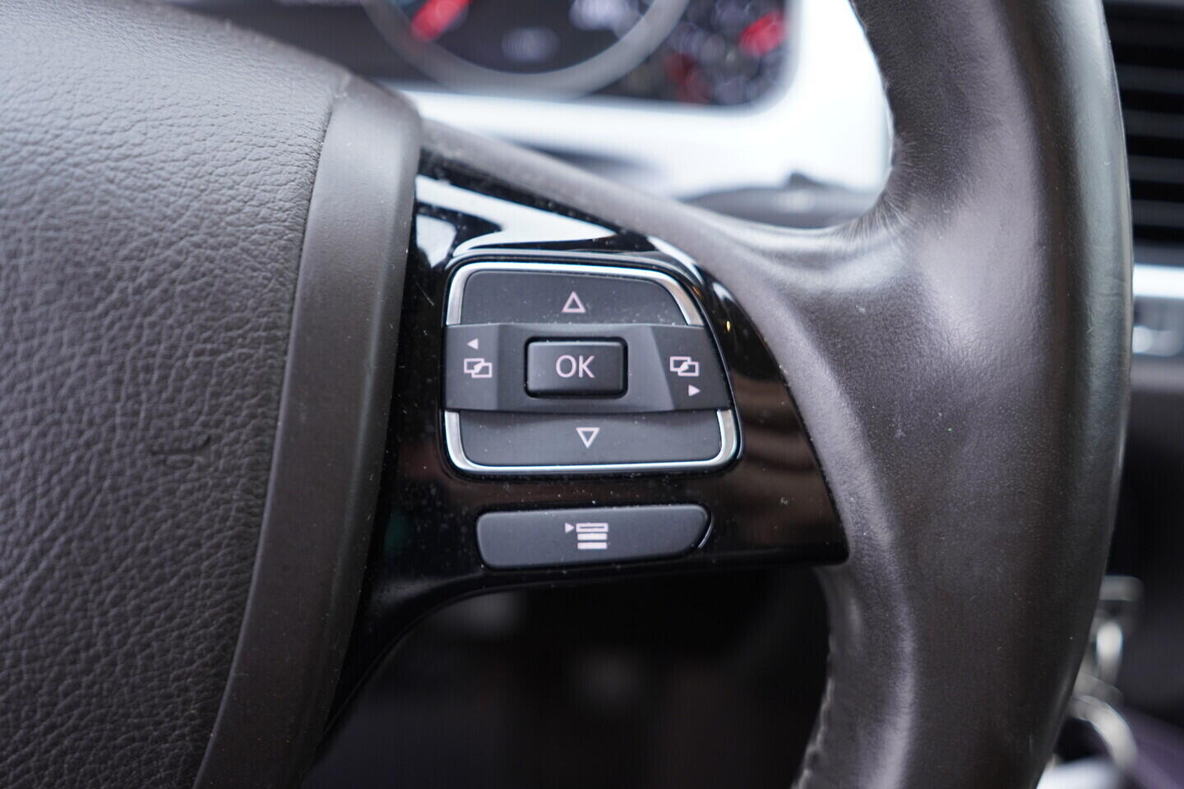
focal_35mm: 36
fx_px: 1184
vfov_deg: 36.9
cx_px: 592
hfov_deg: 53.1
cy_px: 394
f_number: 2.8
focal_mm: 24
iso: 400
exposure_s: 1/40
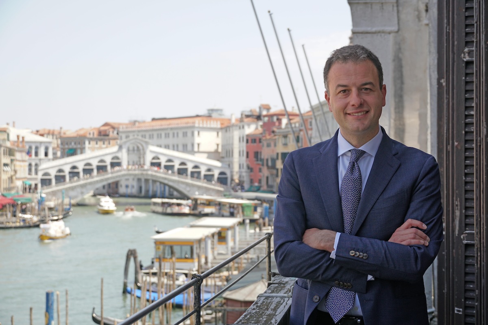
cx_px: 244
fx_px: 874
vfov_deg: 21.1
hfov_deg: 31.2
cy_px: 162
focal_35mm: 64
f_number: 5.6
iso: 250
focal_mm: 43
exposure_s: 1/400
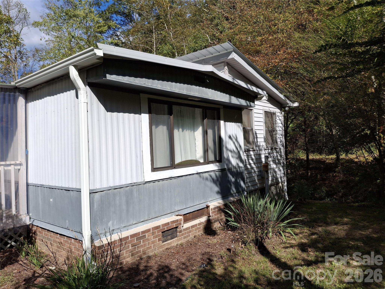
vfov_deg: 54.9
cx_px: 192
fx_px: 278
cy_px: 144
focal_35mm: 25
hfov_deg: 69.4
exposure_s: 1/2532
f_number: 1.8
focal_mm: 4.69
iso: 32
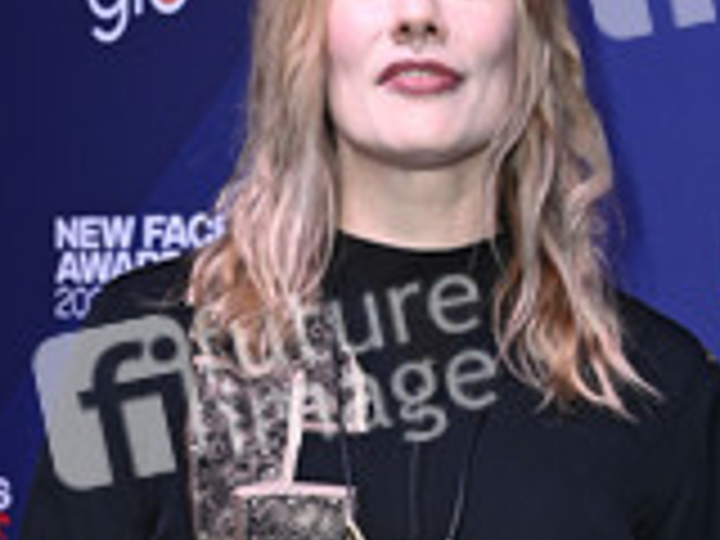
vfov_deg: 12.1
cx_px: 396
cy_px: 608
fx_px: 2496
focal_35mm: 120
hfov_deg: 16.4
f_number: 5.6
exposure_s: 1/250
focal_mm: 50
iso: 1000
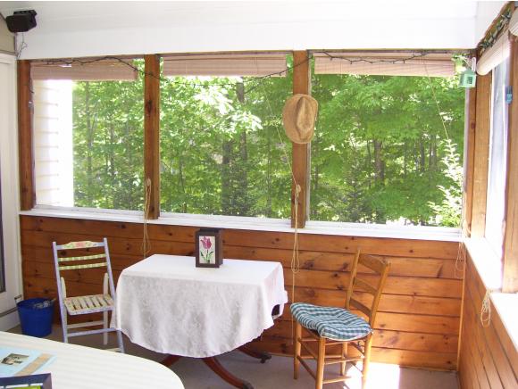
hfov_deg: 50.1
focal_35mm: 37
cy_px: 194
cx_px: 259
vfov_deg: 38.7
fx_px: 554
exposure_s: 1/90
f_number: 2.7
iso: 125
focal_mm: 6
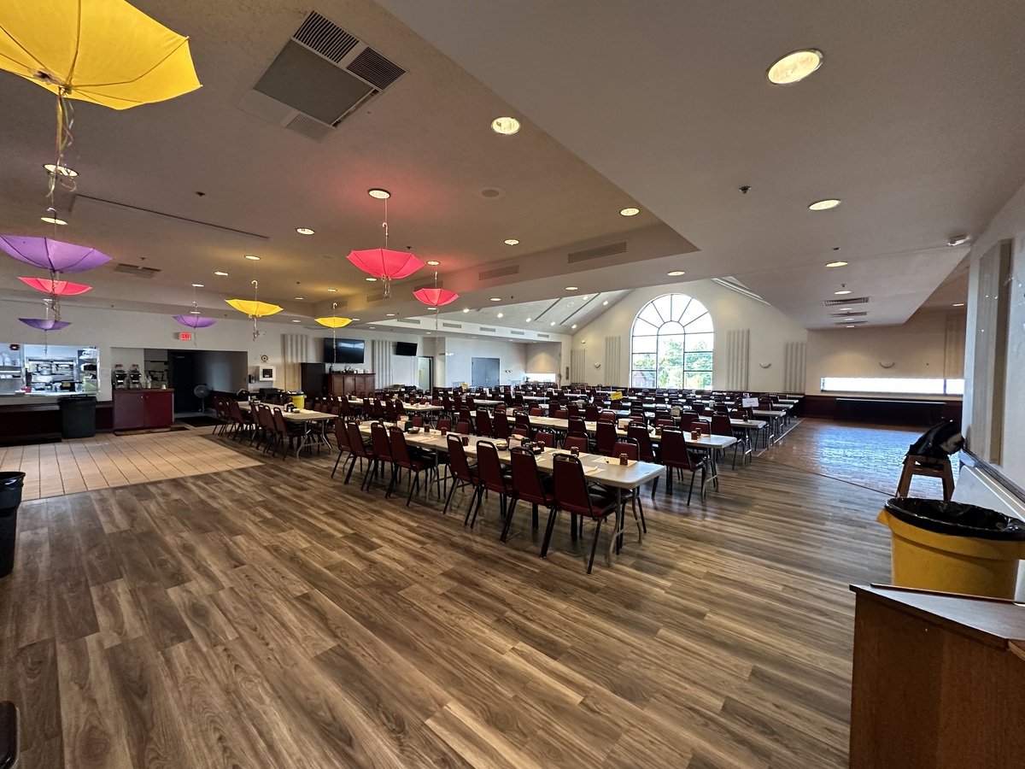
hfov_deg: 102.1
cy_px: 384
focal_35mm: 14
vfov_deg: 85.7
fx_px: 415
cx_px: 512
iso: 400
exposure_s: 1/60
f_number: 2.2
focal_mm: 2.22
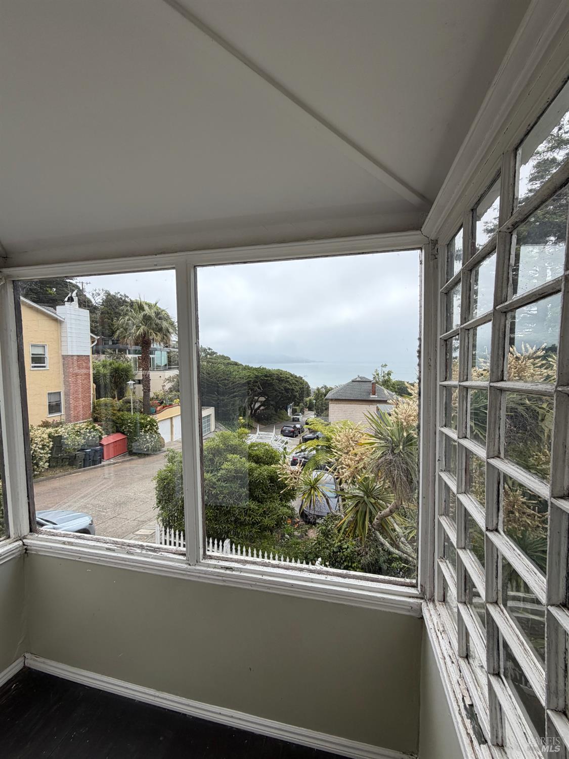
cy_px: 380
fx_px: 307
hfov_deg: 85.7
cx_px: 284
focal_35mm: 14
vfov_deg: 102.0
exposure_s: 1/545
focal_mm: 2.22
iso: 40
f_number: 2.2
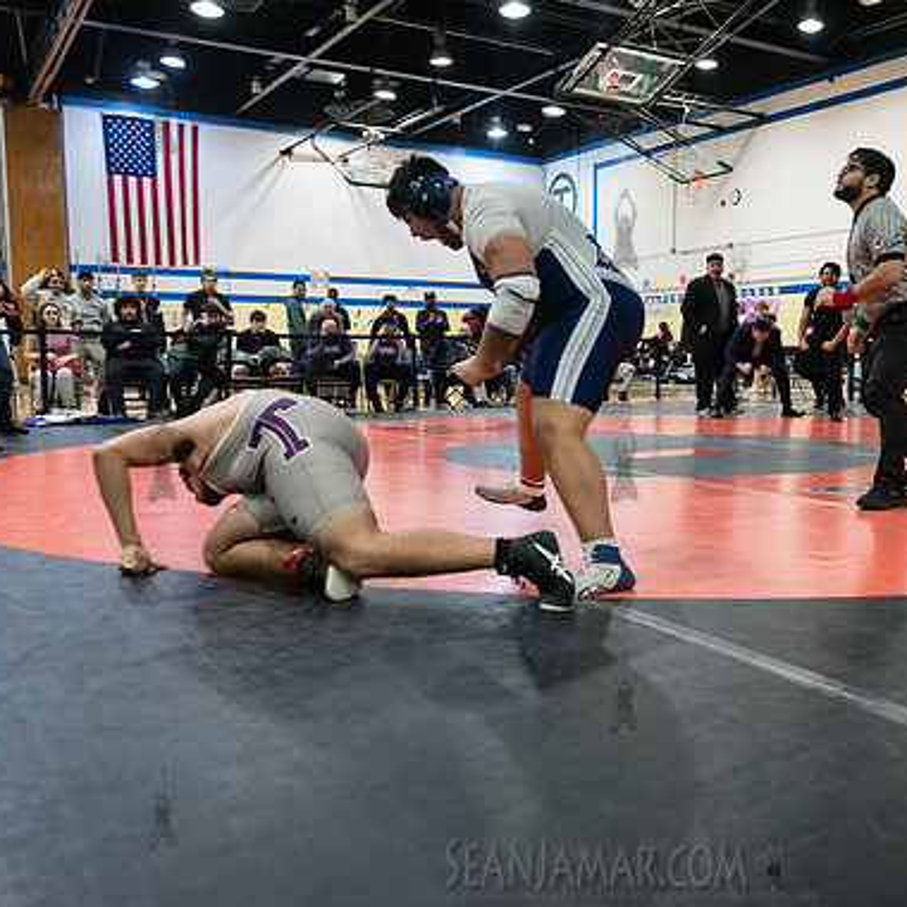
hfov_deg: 46.3
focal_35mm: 35
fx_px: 1038
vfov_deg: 47.2
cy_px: 459
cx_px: 623
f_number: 3.2
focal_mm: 27
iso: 8000
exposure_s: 1/500
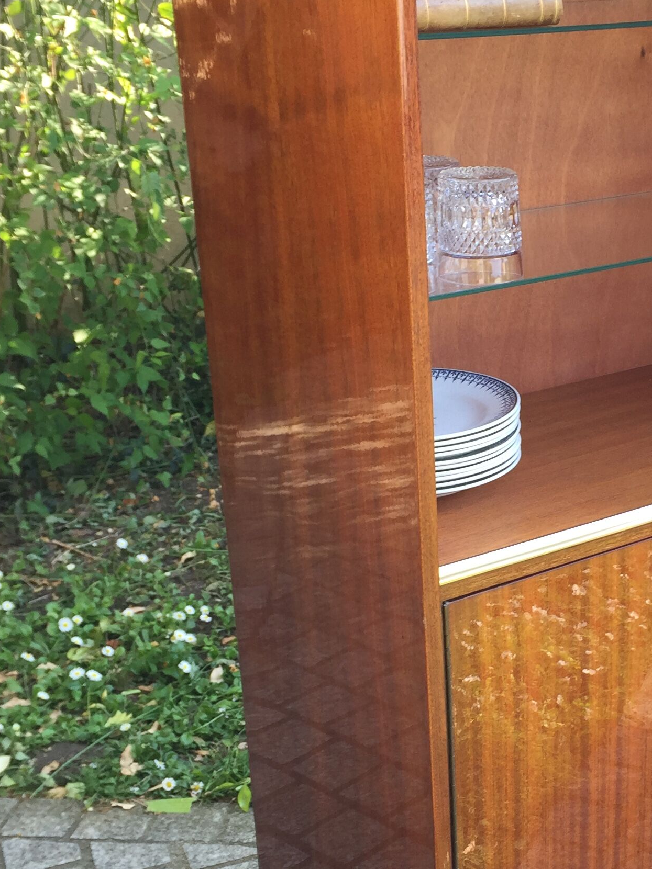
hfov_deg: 25.0
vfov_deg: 33.8
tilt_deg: -24.2
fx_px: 1432
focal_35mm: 57
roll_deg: +0.4
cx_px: 568
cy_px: 476
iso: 32
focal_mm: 4.15
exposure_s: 1/100
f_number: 2.2
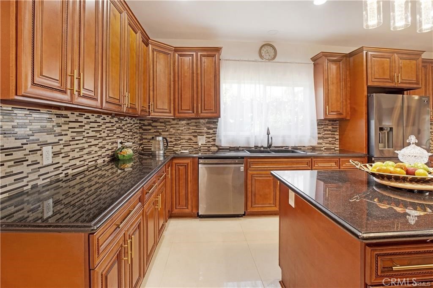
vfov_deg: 74.1
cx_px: 216
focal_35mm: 16
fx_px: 191
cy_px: 144
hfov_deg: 97.1
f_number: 8
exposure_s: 1/4
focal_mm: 10.6
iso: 500
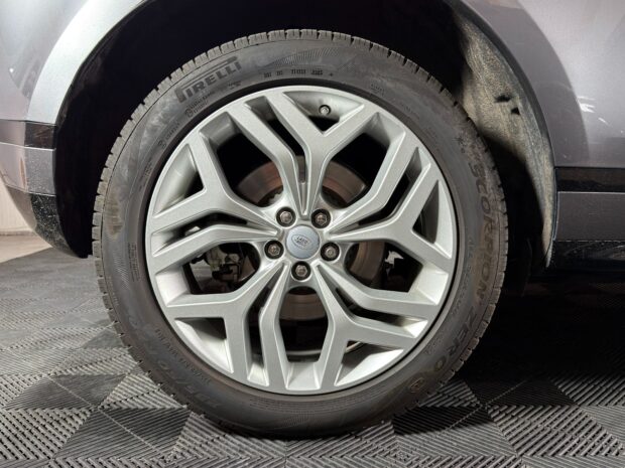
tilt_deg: -7.1
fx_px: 560
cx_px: 312
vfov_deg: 45.4
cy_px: 234
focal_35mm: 31
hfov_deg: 58.4
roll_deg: +0.7
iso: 320
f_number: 1.78
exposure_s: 1/33
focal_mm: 6.76
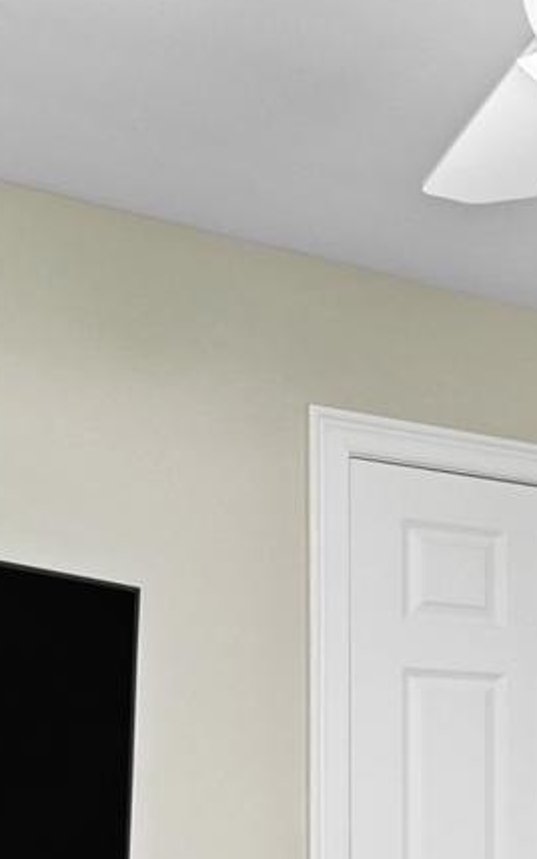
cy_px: 792
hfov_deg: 12.9
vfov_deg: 26.3
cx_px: 1318
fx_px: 1767
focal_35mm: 75
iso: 400
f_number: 8
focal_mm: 15.5
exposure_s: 1/5
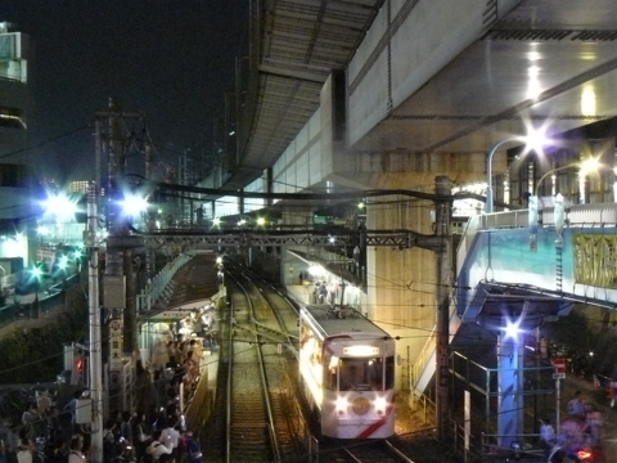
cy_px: 232
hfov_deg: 29.8
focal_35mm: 65
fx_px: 1159
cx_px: 308
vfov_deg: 22.6
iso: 400
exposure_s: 1.6
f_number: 7.1
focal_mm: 7.1
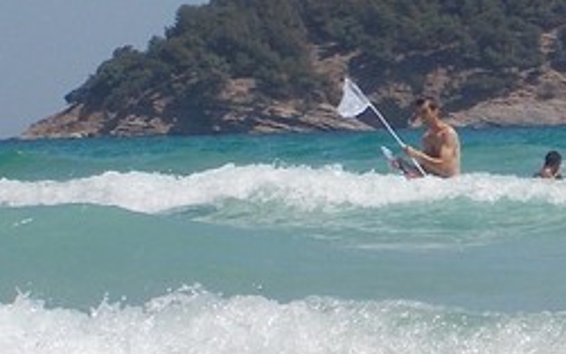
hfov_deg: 7.1
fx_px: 4536
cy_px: 34
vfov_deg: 4.5
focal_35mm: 294
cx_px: 758
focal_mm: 12.3
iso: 80
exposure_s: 1/500
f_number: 5.9
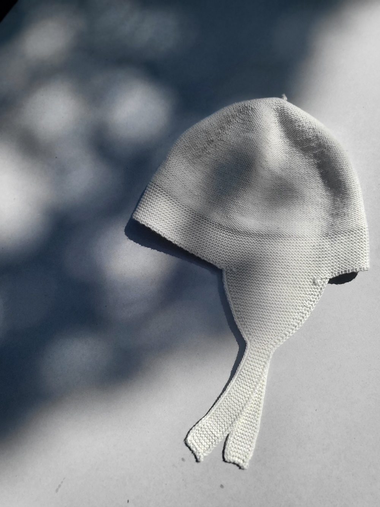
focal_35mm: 26
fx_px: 380
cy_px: 254
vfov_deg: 67.3
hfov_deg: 53.1
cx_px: 190
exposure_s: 1/4087
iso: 50
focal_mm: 4.25
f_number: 1.8
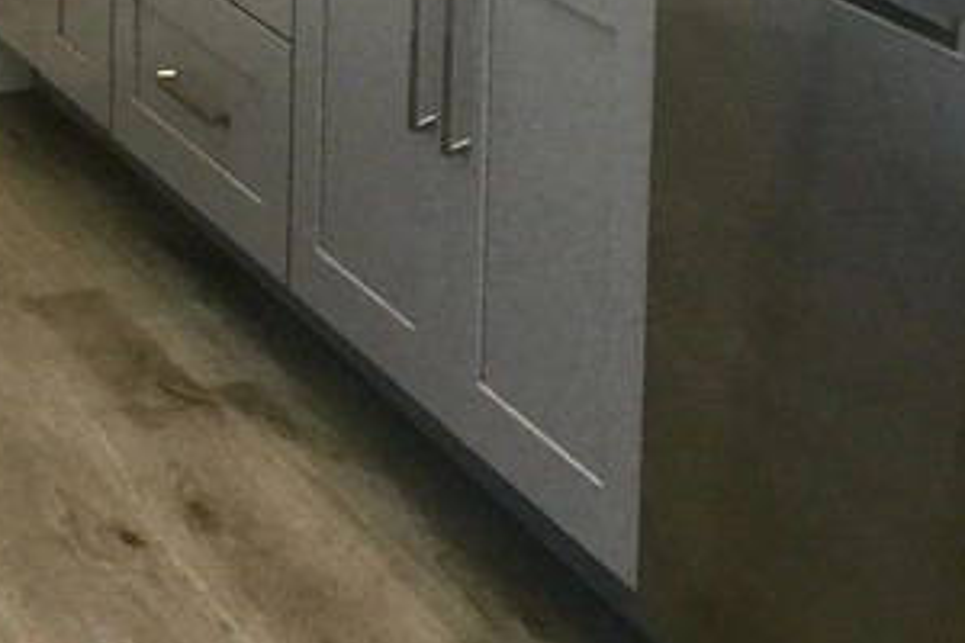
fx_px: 2948
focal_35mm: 110
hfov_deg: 18.6
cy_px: -412
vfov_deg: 11.7
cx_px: 518
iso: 50
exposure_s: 1/30
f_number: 2.4
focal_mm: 3.3
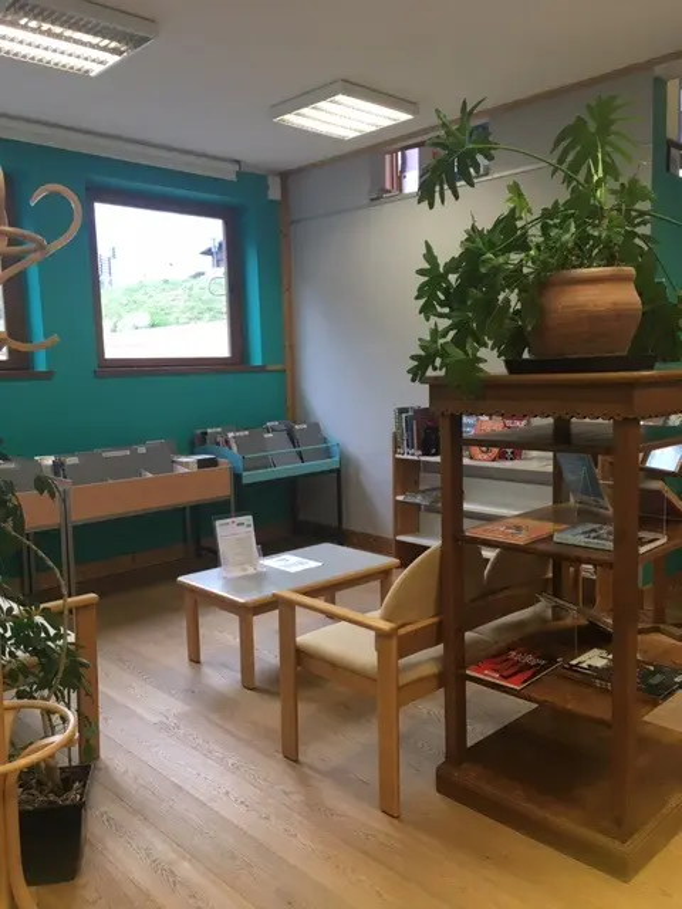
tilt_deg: -4.0
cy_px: 454
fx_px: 762
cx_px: 341
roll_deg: +1.5
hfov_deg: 48.2
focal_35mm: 29
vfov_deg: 61.7
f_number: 2.2
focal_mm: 4.15
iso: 50
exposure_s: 1/33
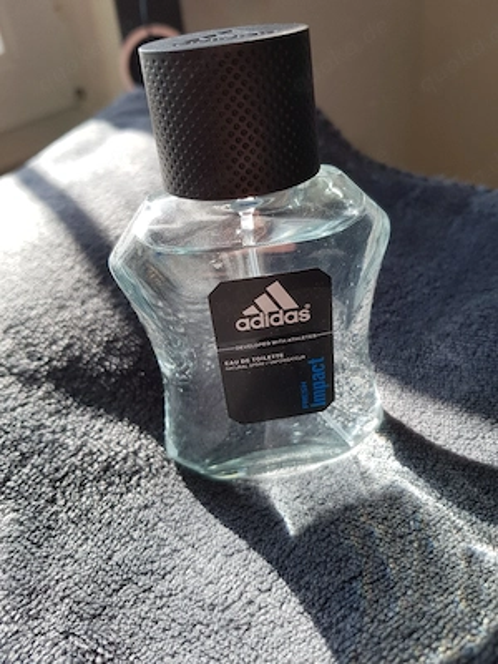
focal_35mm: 26
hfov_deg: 53.1
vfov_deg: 67.3
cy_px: 332
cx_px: 249
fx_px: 499
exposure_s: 1/294
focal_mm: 4.2
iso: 40
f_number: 1.7
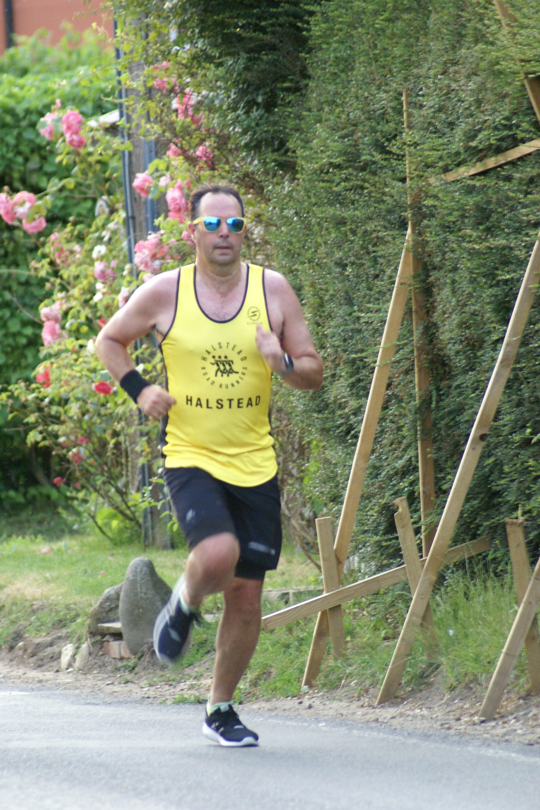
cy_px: 405
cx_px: 270
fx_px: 10147
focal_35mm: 451
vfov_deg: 4.6
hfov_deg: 3.0
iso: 800
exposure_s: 1/100
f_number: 5.6
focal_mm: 300
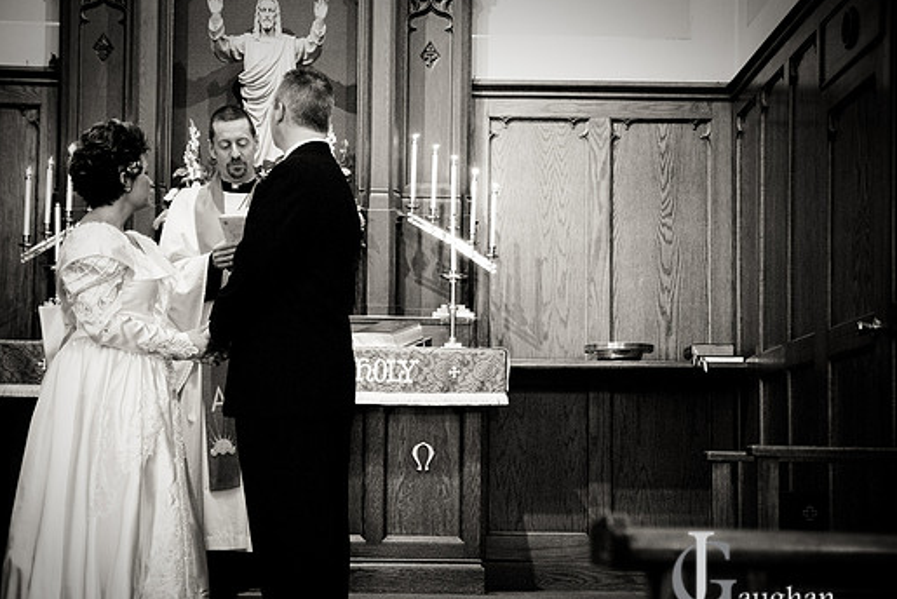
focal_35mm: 71
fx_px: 1770
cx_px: 430
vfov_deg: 19.2
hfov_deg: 28.4
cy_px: 326
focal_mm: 42
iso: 640
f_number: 2.8
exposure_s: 1/30
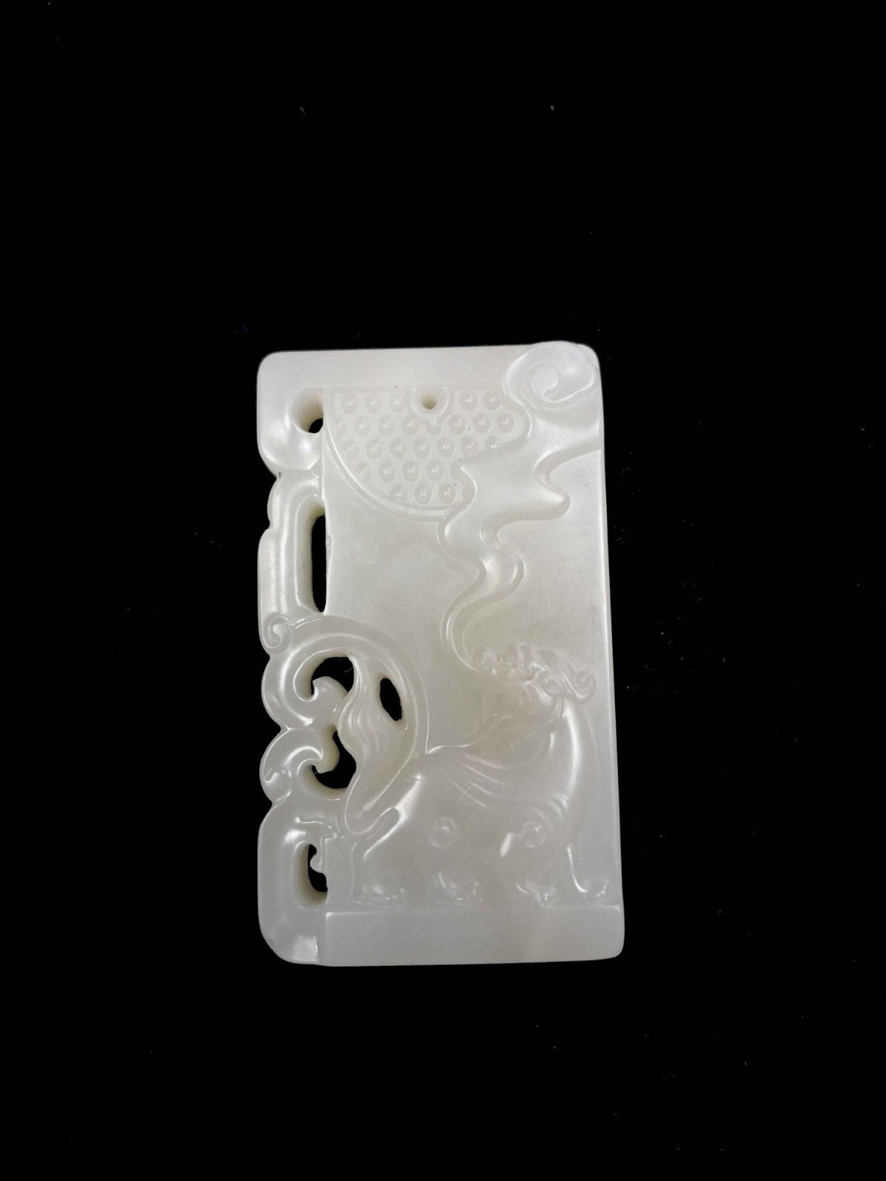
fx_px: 921
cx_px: 443
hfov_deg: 51.4
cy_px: 590
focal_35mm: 27
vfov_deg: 65.3
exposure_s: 1/25
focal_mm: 3.95
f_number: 1.6
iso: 400
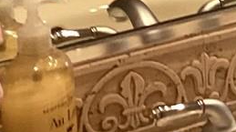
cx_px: 669
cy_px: -244
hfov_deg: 8.8
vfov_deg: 5.5
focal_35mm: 209
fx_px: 1306
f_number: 2.4
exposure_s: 1/60
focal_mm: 3.3
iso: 160
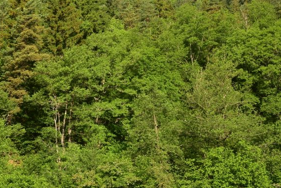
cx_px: 16
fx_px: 570
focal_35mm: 73
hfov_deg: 26.5
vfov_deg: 18.6
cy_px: 56
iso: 250
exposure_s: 1/125
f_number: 14
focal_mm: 32
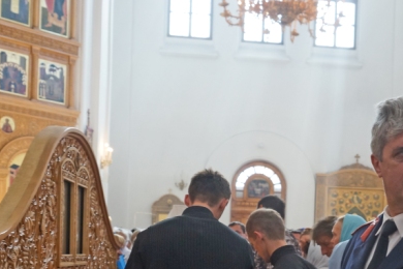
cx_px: 339
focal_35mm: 63
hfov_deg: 30.9
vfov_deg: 20.9
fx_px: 705
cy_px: 268
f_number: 4
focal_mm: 24
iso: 800
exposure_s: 1/60
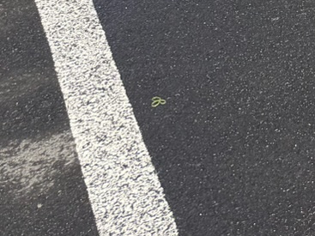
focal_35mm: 134
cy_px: -386
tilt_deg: -9.7
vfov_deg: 9.5
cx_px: 838
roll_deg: +1.5
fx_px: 1219
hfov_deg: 11.3
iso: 80
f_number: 1.78
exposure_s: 1/4167
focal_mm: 6.76
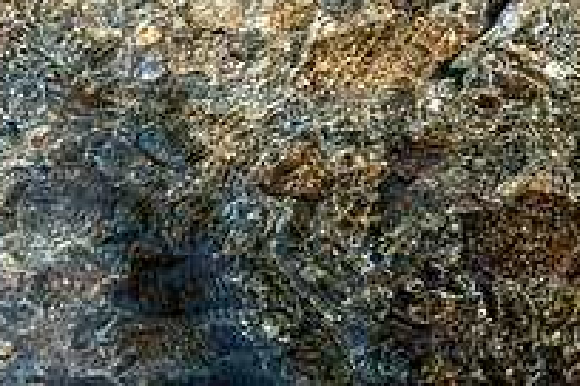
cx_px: 463
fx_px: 4801
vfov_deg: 4.6
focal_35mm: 298
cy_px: -149
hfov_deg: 6.9
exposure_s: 1/1000
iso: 3200
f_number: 10
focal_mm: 70
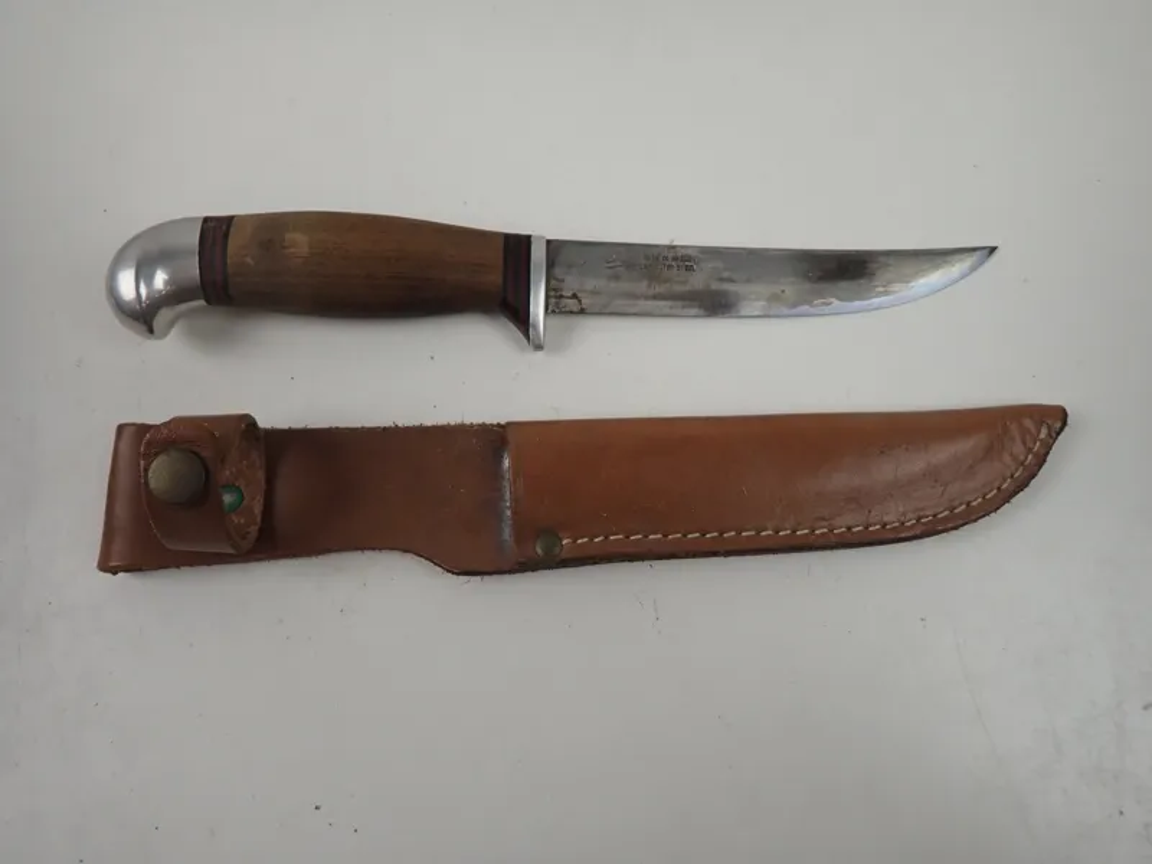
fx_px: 632
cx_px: 576
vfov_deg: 68.7
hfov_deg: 84.7
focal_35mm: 19
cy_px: 432
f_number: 2
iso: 100
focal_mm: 3.33
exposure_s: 1/125
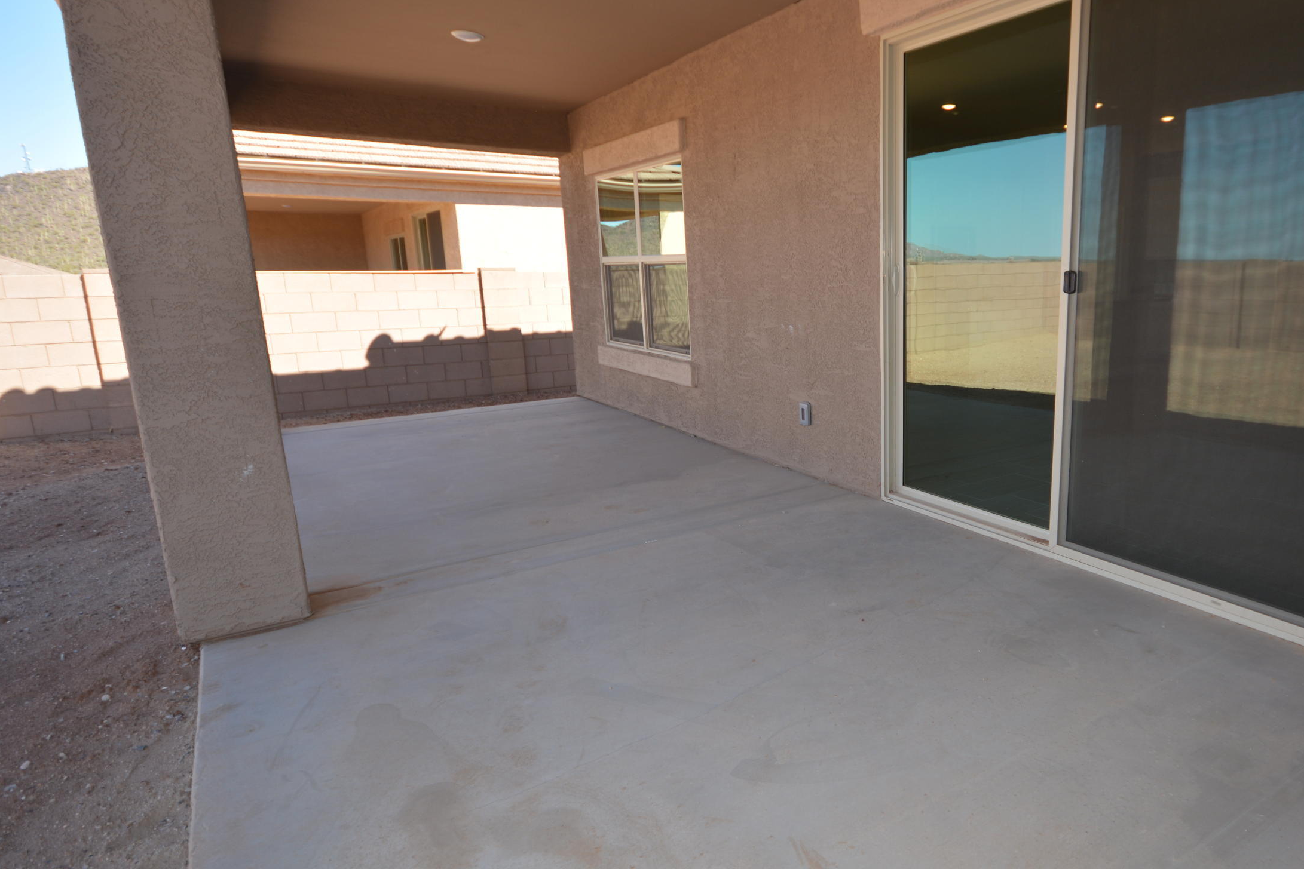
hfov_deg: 74.6
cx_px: 865
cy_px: 425
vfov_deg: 55.8
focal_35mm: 23
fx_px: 822
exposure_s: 1/200
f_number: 5
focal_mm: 11
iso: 100
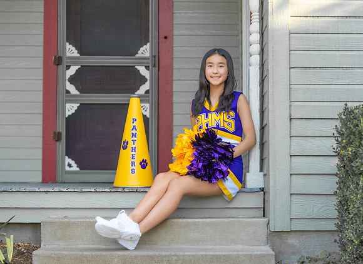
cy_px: 138
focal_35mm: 82
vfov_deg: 17.7
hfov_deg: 24.1
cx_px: 207
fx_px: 850
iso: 160
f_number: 2.8
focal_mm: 70
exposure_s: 1/320
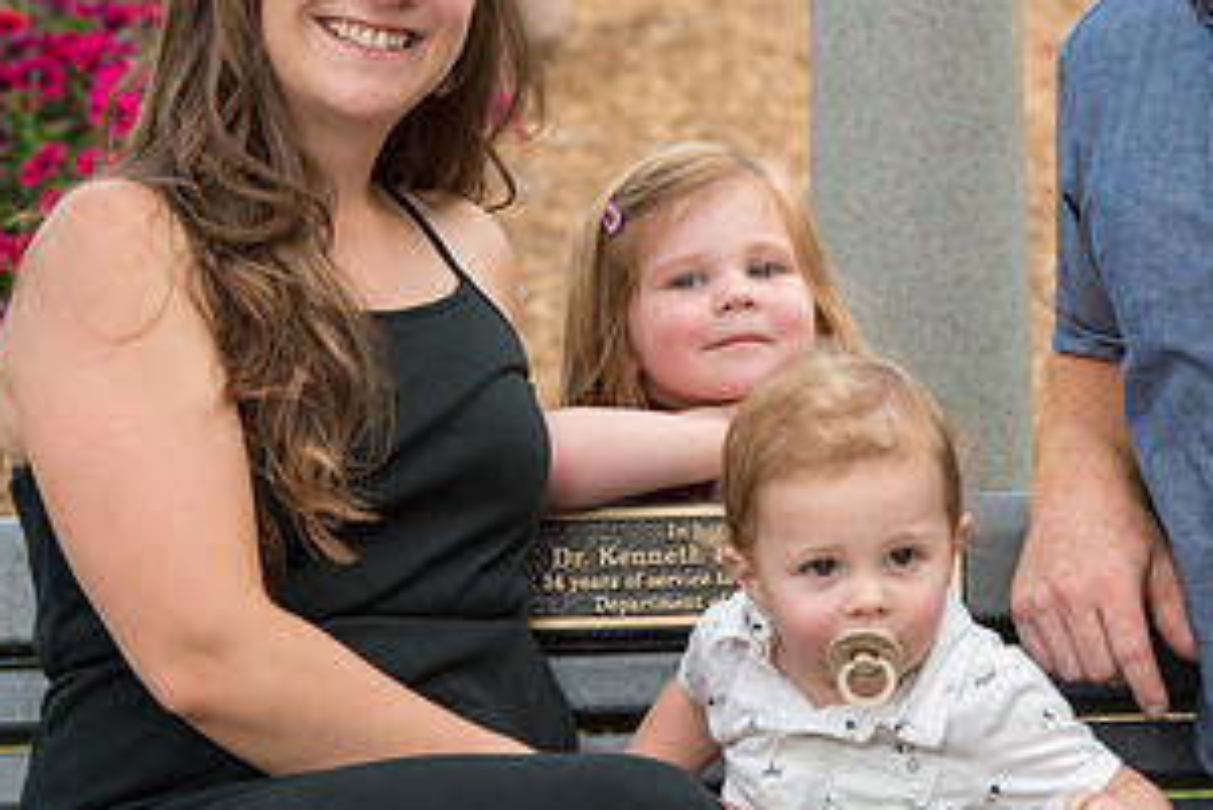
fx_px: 7787
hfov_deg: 8.9
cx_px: 794
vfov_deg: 6.0
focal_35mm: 231
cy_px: 389
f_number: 6.3
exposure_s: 1/250
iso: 400
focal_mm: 120
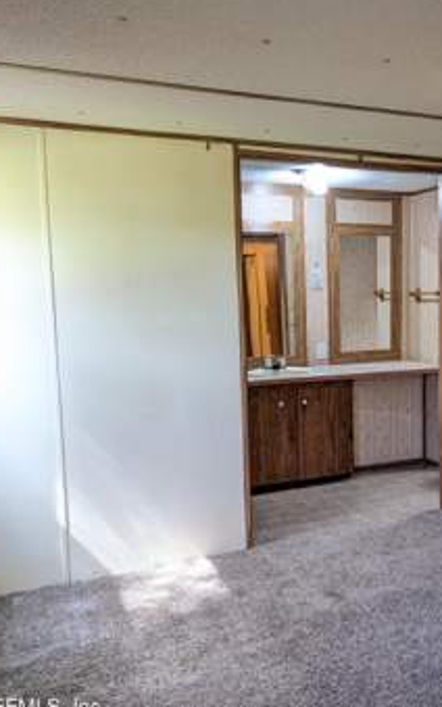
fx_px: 694
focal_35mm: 36
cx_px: 407
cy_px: 363
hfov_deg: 33.3
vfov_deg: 54.0
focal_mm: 6.9
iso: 349
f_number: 1.68
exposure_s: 1/50
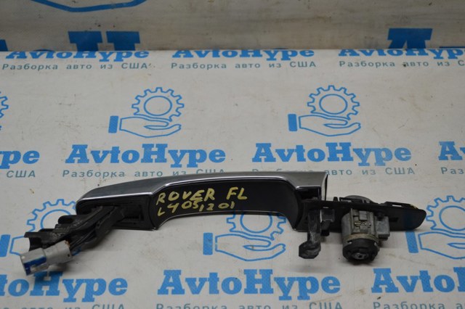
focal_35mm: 63
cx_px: 232
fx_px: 813
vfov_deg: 21.5
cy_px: 154
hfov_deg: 31.9
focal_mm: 42
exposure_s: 1/125
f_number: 5.6
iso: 400
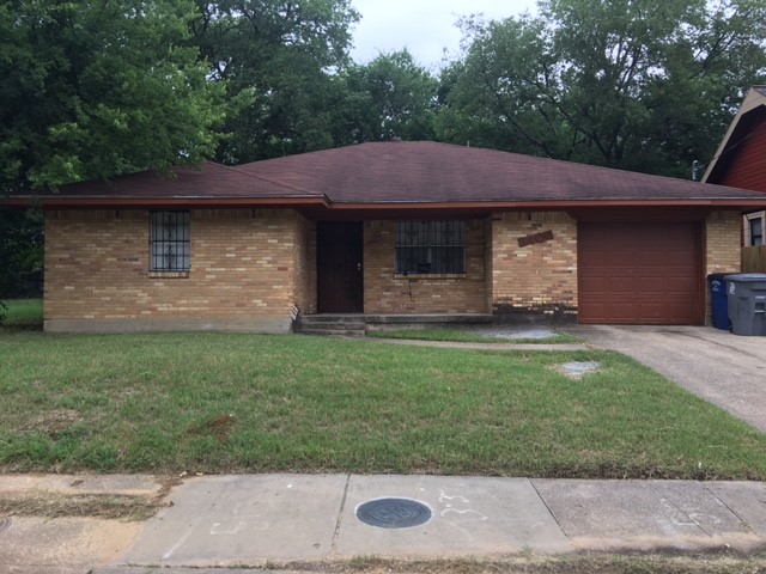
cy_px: 287
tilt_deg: +2.7
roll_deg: -0.3
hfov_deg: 61.7
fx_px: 642
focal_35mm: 29
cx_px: 383
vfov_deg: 48.2
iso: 25
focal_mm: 4.15
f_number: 2.2
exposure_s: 1/377
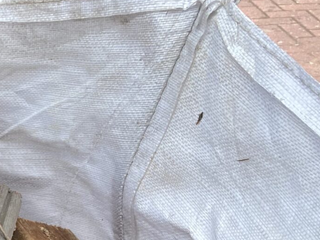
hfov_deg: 16.9
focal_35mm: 97
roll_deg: +5.4
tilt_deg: -39.5
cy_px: 443
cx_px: -250
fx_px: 897
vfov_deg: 13.5
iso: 32
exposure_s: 1/810
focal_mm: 4.25
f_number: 1.8
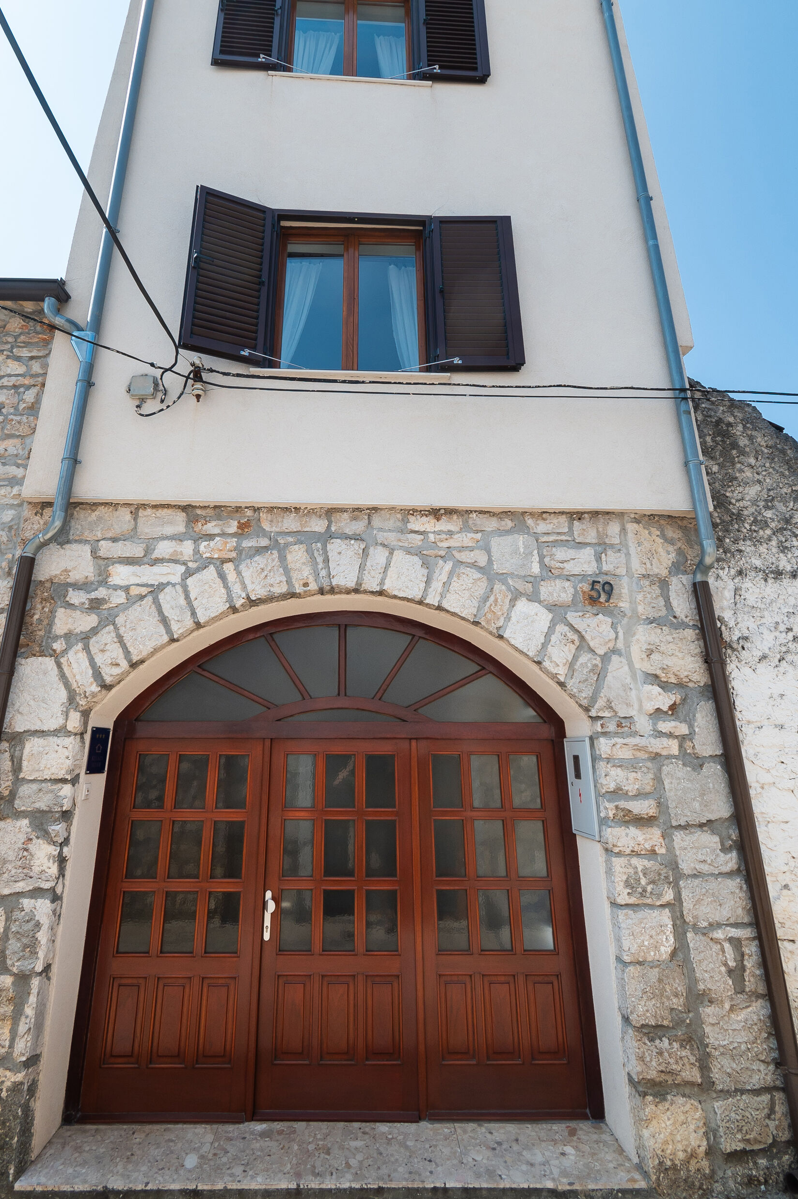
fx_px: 566
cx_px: 378
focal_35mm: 17
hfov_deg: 70.4
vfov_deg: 92.9
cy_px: 532
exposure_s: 1/400
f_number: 8
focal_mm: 10
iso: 200
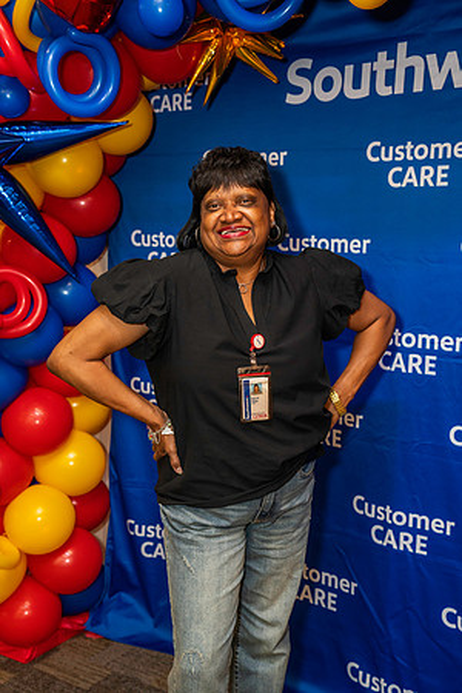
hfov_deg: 28.1
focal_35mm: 48
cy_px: 346
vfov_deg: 41.1
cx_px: 231
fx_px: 924
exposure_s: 1/160
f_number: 4.5
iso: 1600
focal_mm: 48
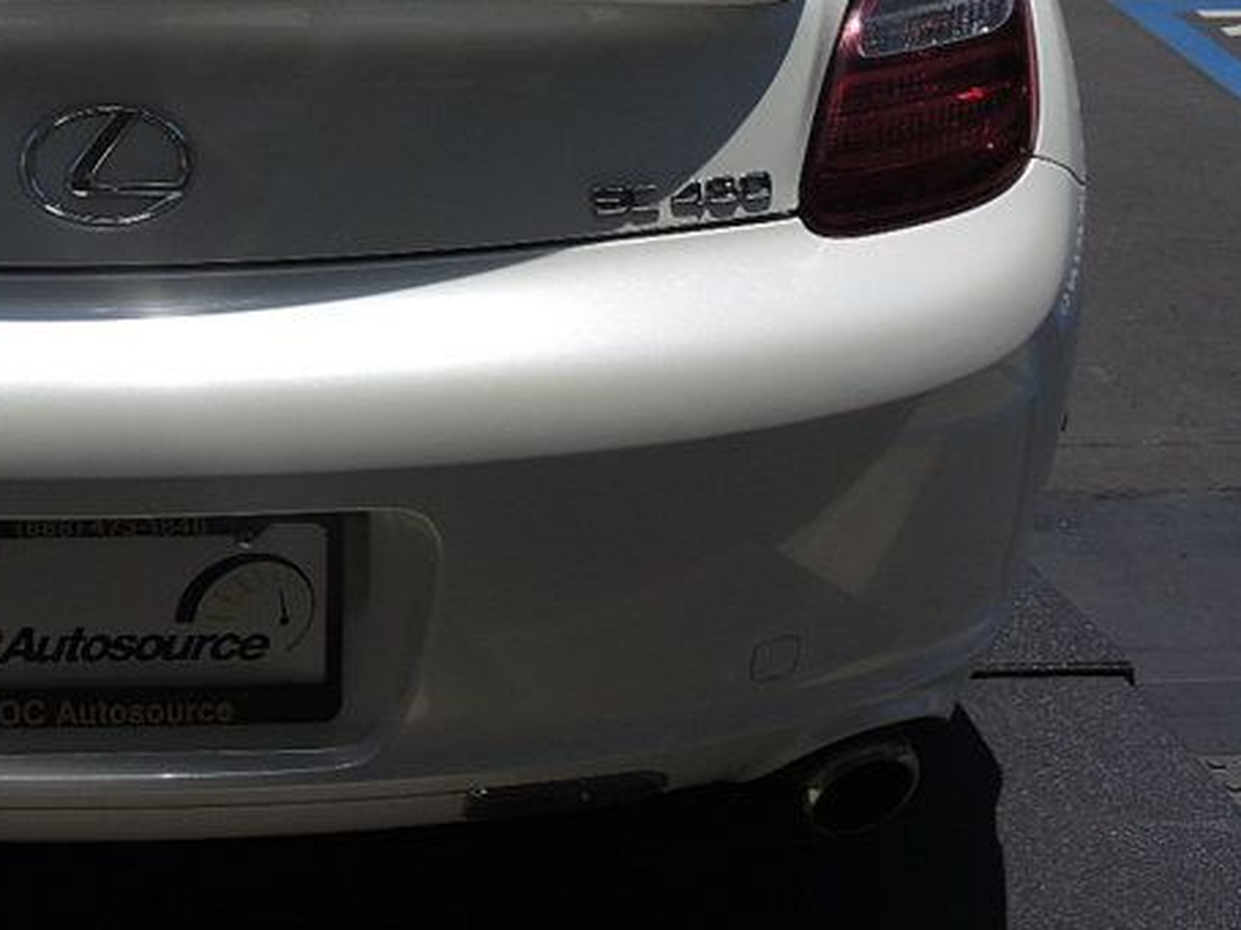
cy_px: 38
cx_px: 8
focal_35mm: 63
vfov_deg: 22.5
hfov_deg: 28.8
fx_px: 2258
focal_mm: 6
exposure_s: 1/2000
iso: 80
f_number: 3.5
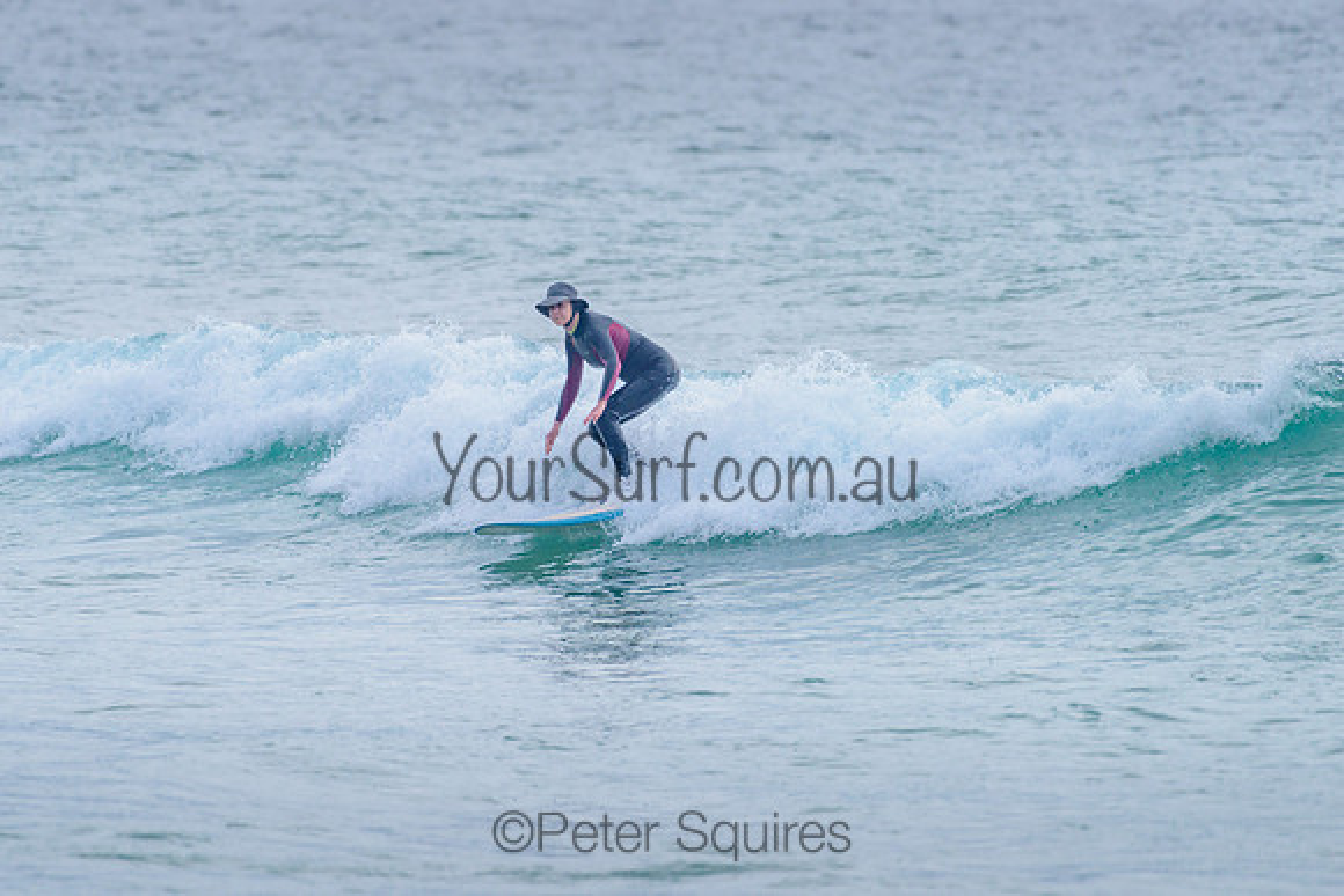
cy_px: 352
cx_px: 619
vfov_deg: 2.2
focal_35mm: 613
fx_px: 22882
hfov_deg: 3.4
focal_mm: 500
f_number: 5.6
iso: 220
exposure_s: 1/2000
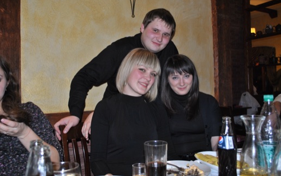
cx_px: 141
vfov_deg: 37.3
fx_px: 260
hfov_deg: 56.7
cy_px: 81
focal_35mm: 34
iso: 200
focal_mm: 22
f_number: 4
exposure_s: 1/60
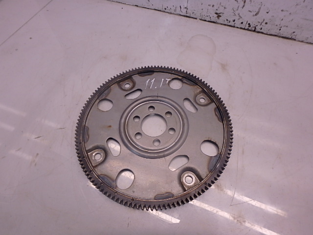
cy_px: 118
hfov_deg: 79.0
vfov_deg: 63.4
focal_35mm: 21
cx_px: 156
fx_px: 190
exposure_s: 1/60
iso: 125
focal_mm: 3.7
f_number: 3.5
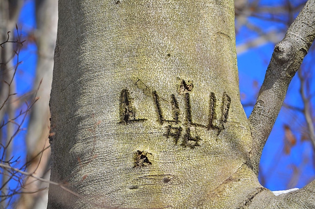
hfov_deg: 5.3
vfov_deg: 3.5
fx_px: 3405
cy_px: 104
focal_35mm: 390
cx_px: 158
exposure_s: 1/400
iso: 100
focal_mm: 260
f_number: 5.6
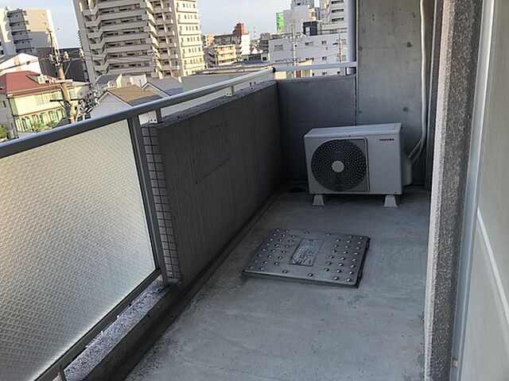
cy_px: 190
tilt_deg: -19.3
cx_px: 254
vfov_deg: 49.7
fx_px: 412
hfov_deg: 63.4
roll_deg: +5.9
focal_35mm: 28
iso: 20
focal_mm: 3.99
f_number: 1.8
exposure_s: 1/185
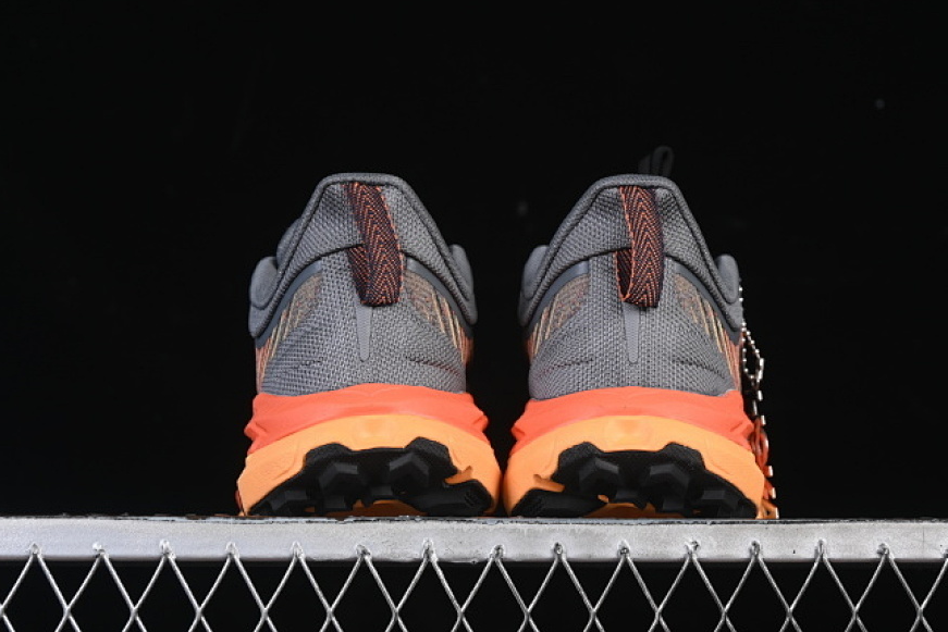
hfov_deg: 21.9
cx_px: 491
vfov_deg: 14.7
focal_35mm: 93
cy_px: 275
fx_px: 2449
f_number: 7.1
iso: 160
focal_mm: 50
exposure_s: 1/60
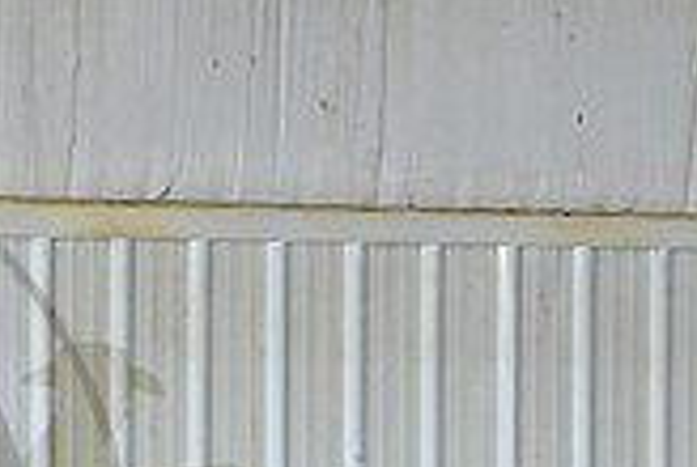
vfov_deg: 2.0
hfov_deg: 2.9
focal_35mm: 706
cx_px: -374
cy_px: 567
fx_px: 13694
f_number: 5.6
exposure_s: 1/200
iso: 5000
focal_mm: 200
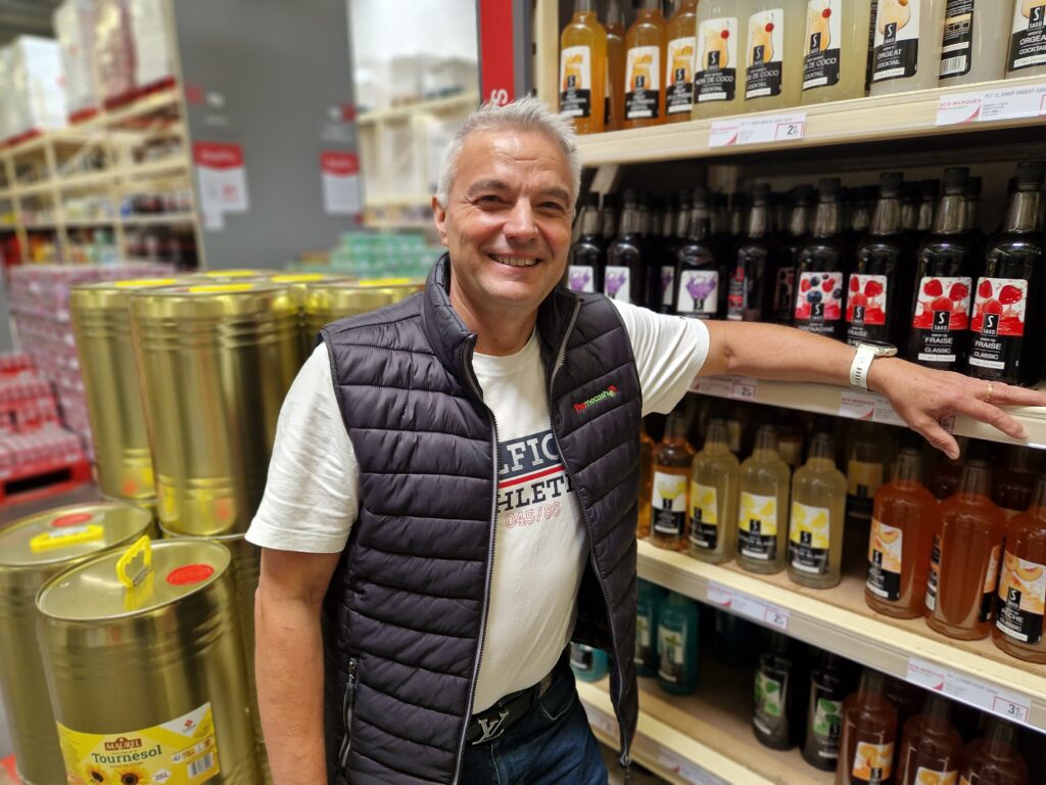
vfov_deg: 58.9
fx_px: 695
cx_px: 523
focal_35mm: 23
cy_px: 392
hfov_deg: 73.9
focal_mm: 5.4
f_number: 1.8
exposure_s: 1/100
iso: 64
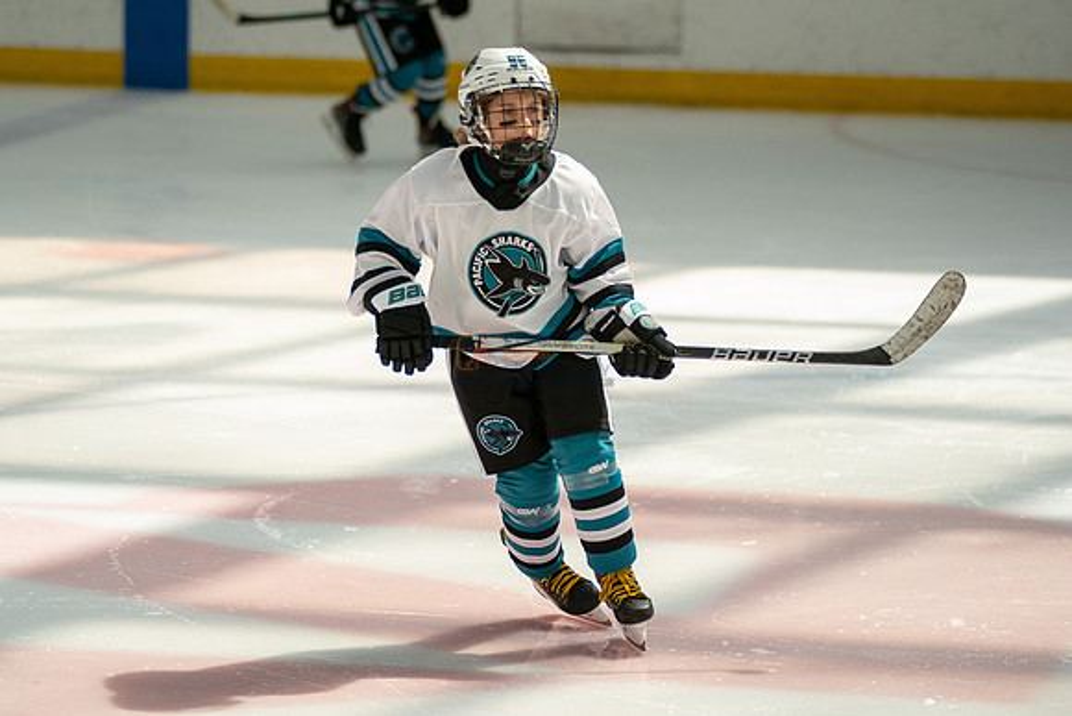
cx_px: 437
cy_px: 292
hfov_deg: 10.5
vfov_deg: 7.0
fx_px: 5859
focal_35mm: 197
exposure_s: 1/5000
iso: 1600
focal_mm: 166
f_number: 3.2
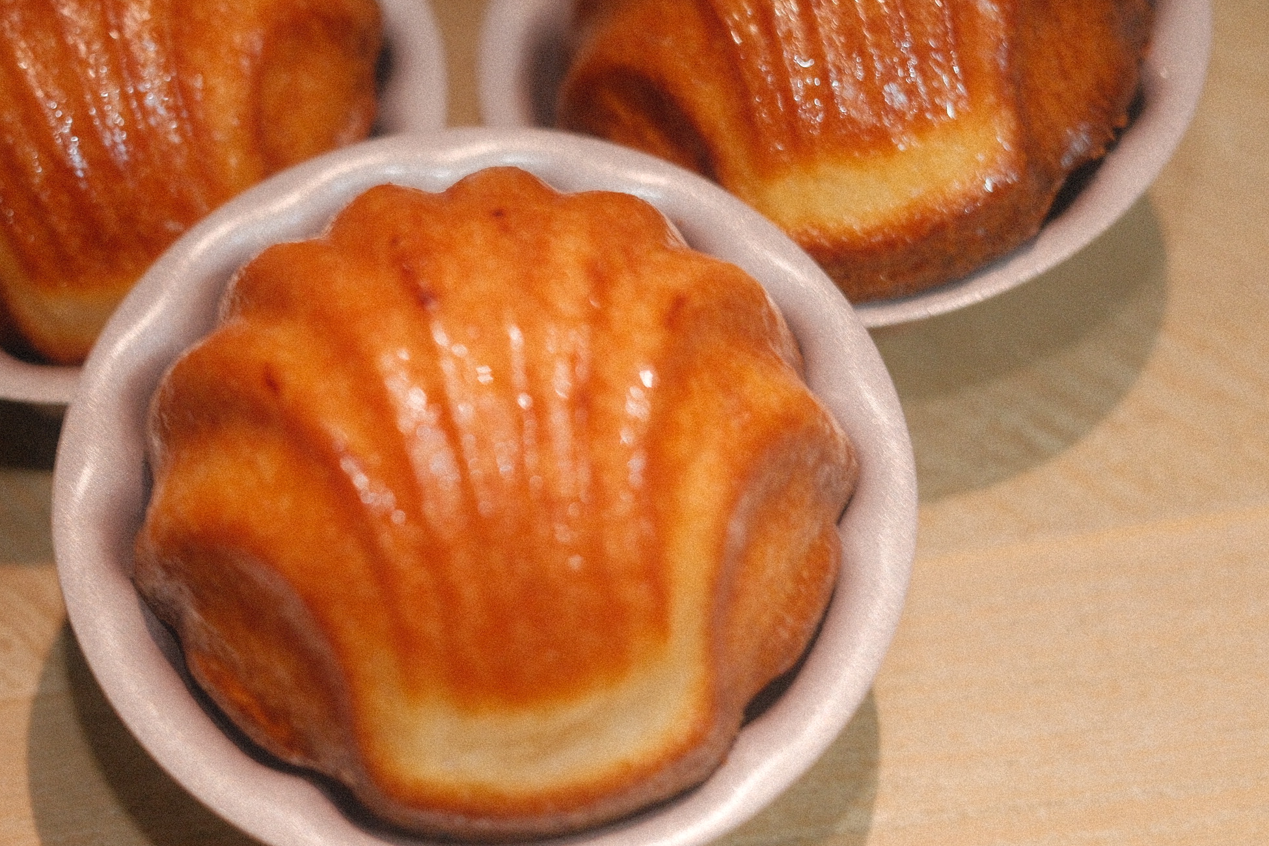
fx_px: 1974
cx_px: 435
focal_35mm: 56
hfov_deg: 35.3
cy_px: 379
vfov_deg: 24.2
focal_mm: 23
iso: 1250
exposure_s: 1/60
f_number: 2.8
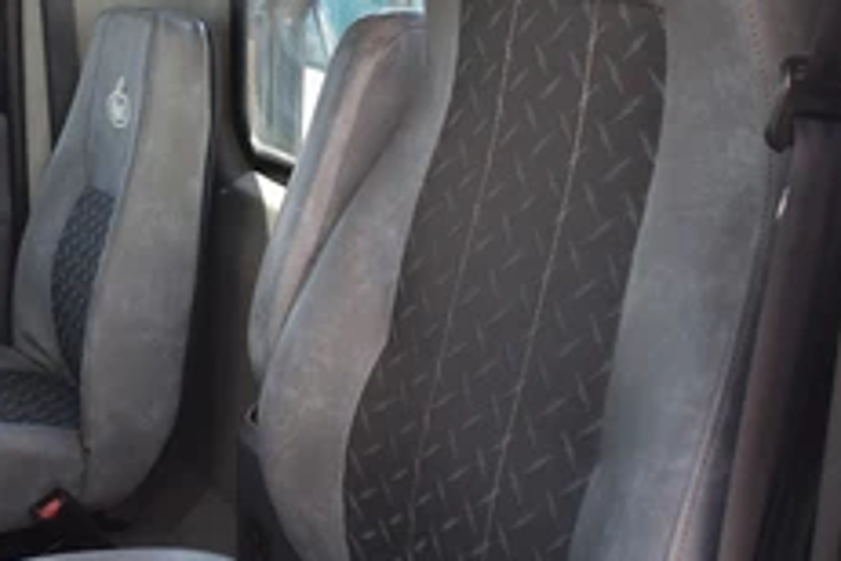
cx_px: 269
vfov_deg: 25.9
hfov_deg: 37.7
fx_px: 1215
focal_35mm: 52
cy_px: 333
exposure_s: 1/160
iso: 400
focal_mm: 20
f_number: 6.3
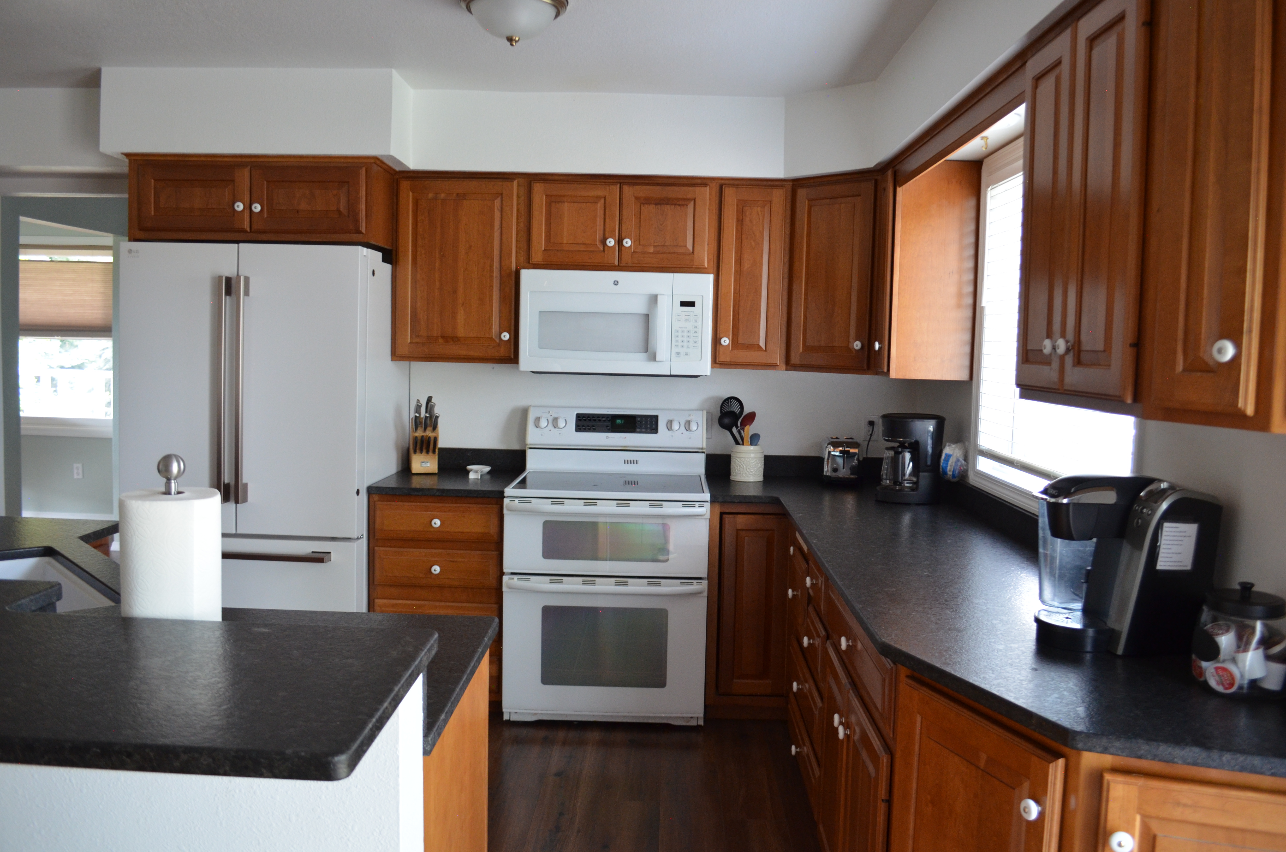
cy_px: 426
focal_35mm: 27
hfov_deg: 67.5
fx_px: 963
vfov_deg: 47.7
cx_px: 643
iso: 900
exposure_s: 1/30
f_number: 3.5
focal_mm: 18
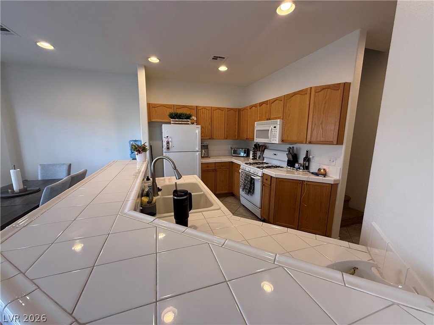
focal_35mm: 14
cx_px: 217
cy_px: 162
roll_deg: -0.7
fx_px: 176
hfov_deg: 102.1
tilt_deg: -10.1
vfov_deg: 85.7
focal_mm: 2.22
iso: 250
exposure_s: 1/99
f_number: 2.2
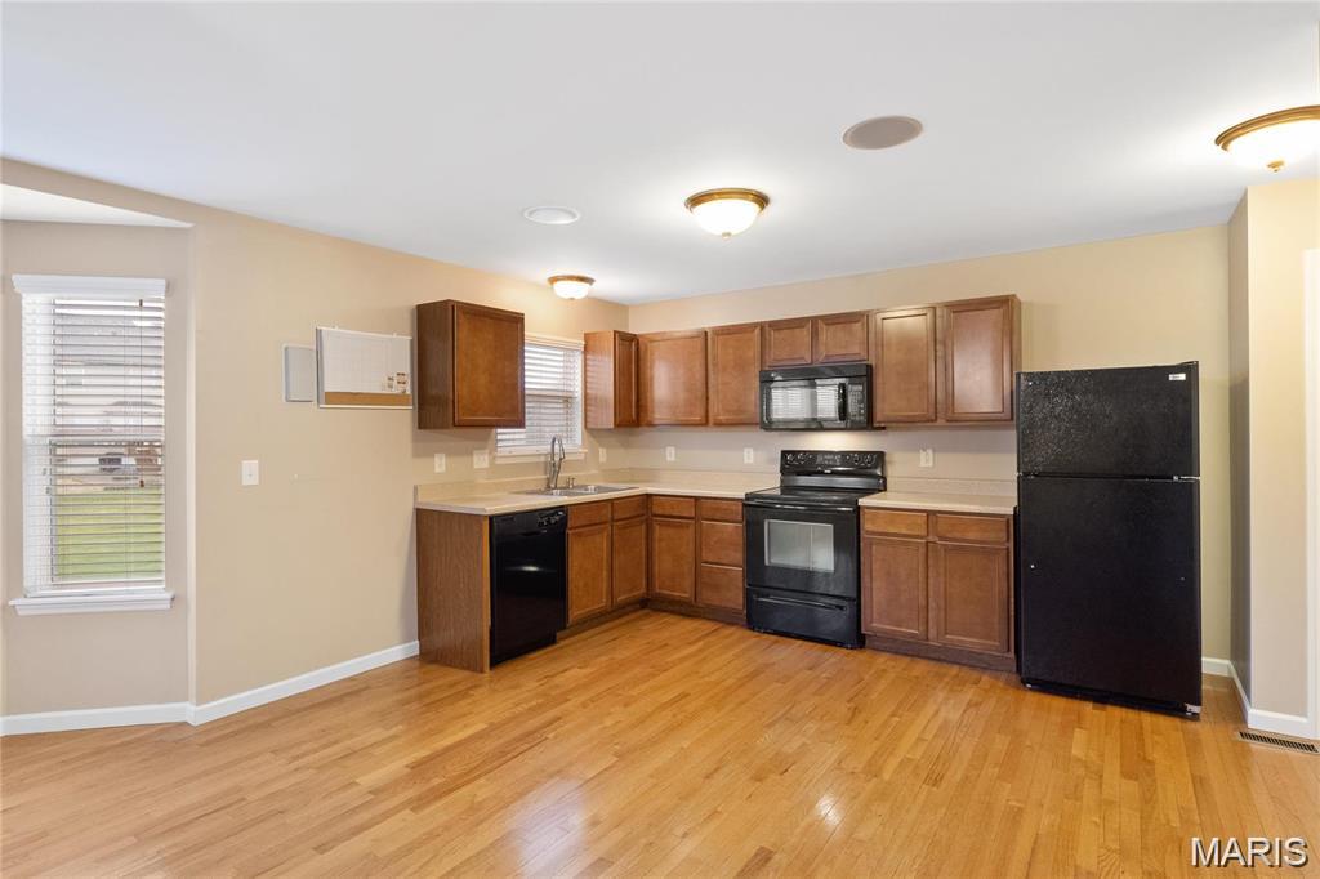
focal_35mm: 18
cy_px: 440
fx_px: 660
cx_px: 660
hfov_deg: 90.0
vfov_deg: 67.3
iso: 800
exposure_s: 1/4
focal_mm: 9
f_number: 5.6
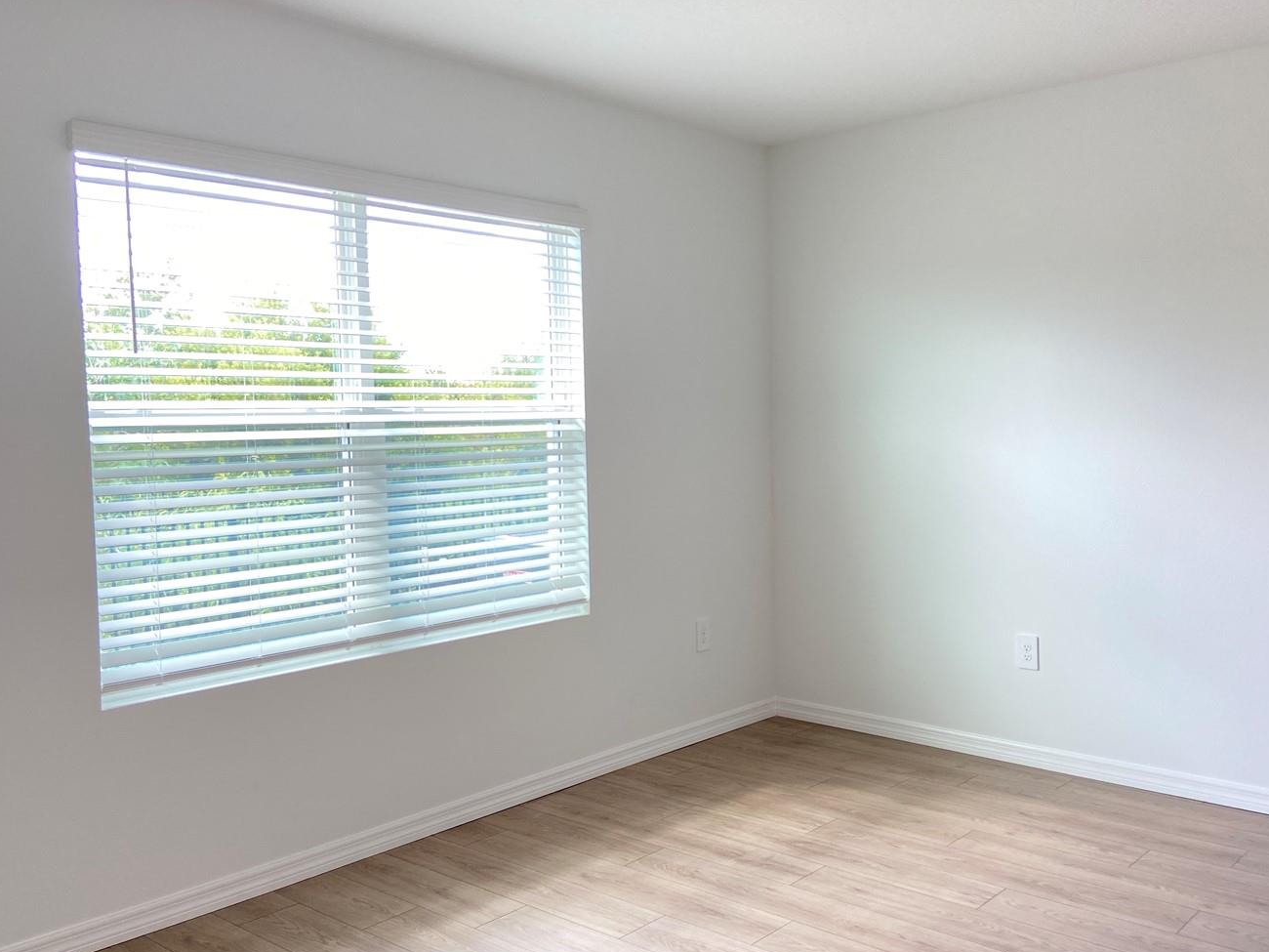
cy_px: 489
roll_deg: +0.9
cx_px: 713
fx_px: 1173
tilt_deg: -3.3
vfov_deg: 44.2
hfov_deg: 56.7
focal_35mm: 32
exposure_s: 1/120
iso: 64
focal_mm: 4.25
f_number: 1.8
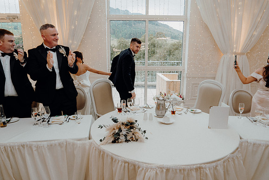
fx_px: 179
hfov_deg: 73.7
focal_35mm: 24
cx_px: 134
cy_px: 90
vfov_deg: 53.2
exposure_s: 1/160
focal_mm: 24
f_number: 3.5
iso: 800
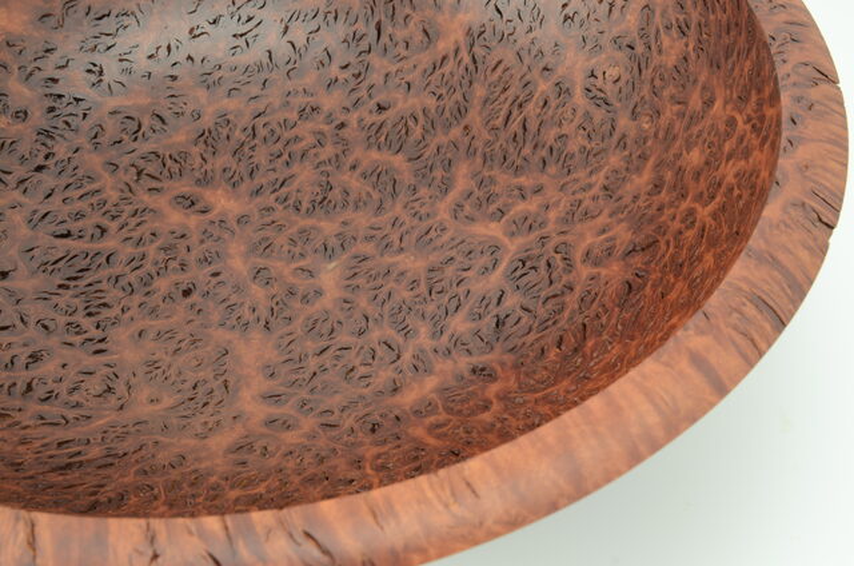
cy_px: 283
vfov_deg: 31.8
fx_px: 994
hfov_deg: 46.5
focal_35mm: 42
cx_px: 427
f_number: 11
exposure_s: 2
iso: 200
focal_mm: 28
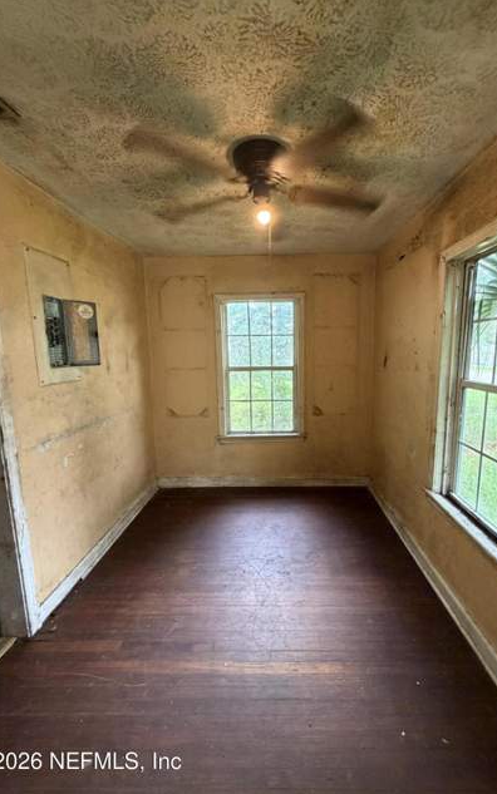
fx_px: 325
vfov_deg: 101.4
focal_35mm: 15
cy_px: 396
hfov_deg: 74.6
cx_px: 275
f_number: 2.2
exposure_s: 1/60
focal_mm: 2.22
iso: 400
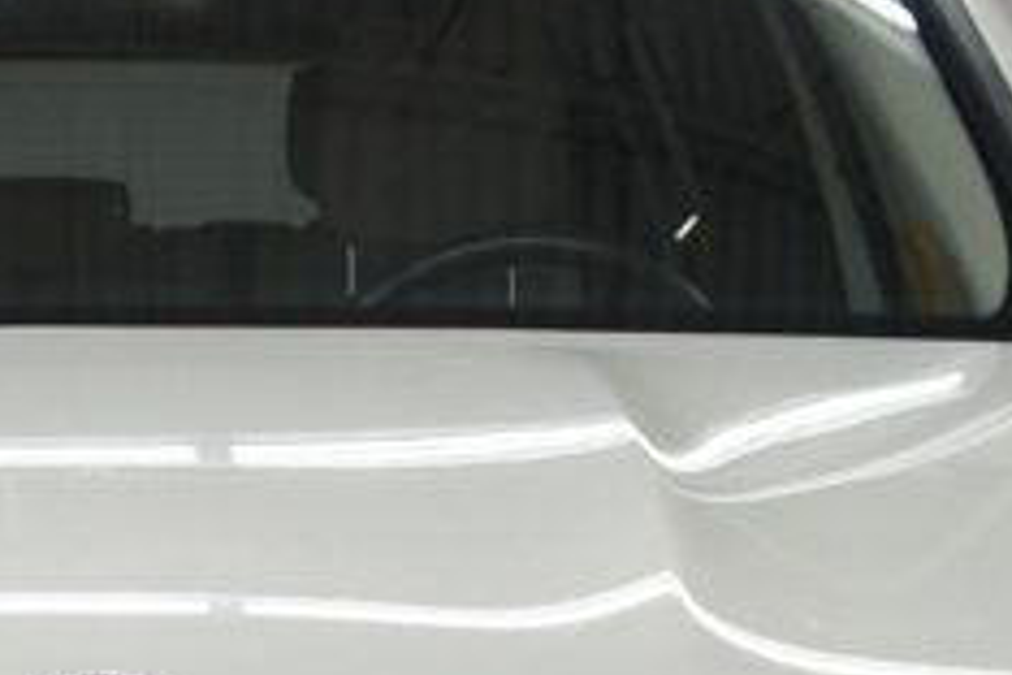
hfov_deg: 12.4
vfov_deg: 8.1
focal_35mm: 164
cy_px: 1212
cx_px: 22
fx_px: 4615
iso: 200
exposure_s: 1/40
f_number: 4
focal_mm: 25
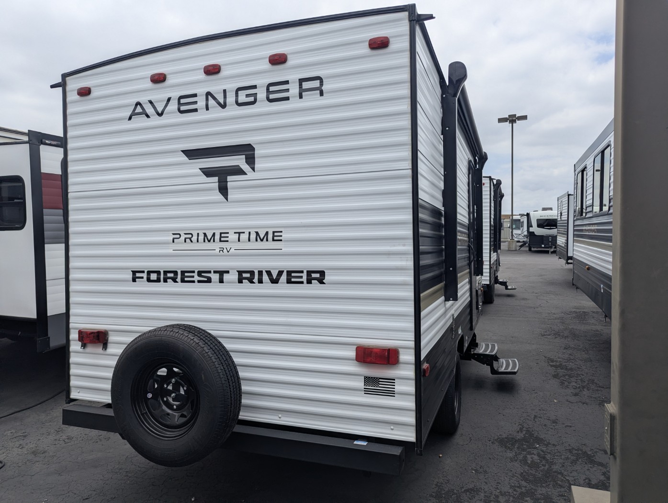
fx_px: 464
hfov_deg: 71.5
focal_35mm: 24
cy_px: 252
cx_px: 334
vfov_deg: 56.9
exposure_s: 1/2762
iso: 47
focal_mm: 6.81
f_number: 1.85
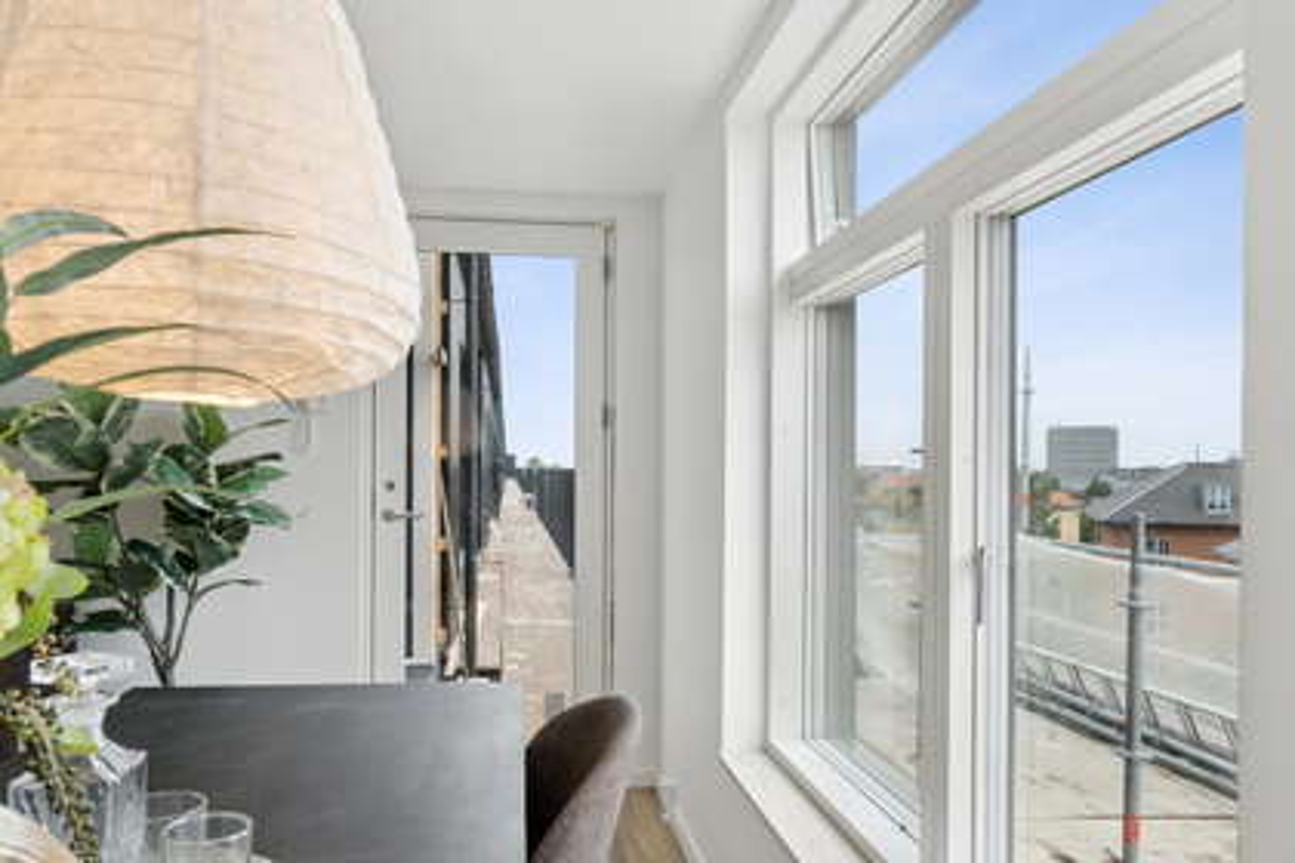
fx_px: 944
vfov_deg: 49.1
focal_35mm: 26
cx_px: 648
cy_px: 432
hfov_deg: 68.9
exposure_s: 1/50
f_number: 8
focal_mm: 17.5
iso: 200
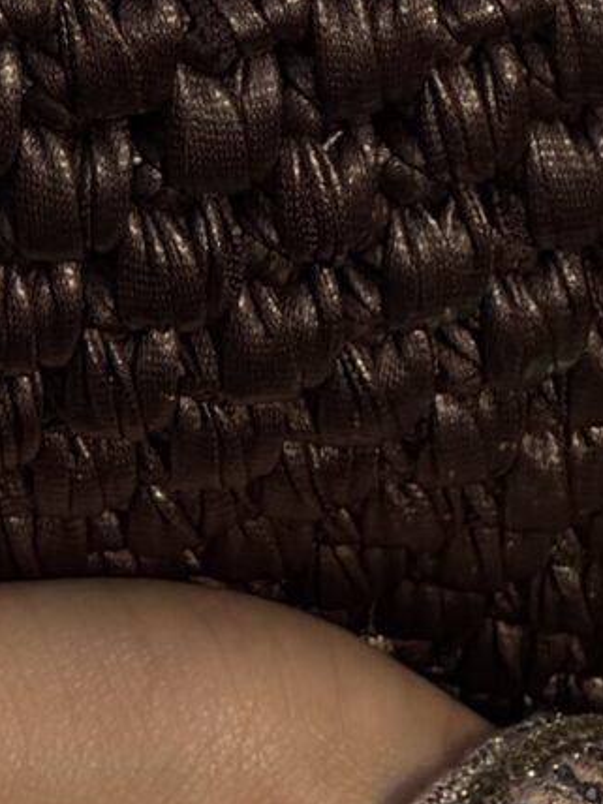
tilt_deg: -24.5
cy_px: -710
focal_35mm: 598
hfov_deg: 2.5
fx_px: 13889
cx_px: -349
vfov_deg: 3.3
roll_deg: +0.1
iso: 20
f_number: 2.8
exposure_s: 1/726
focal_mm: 16.89
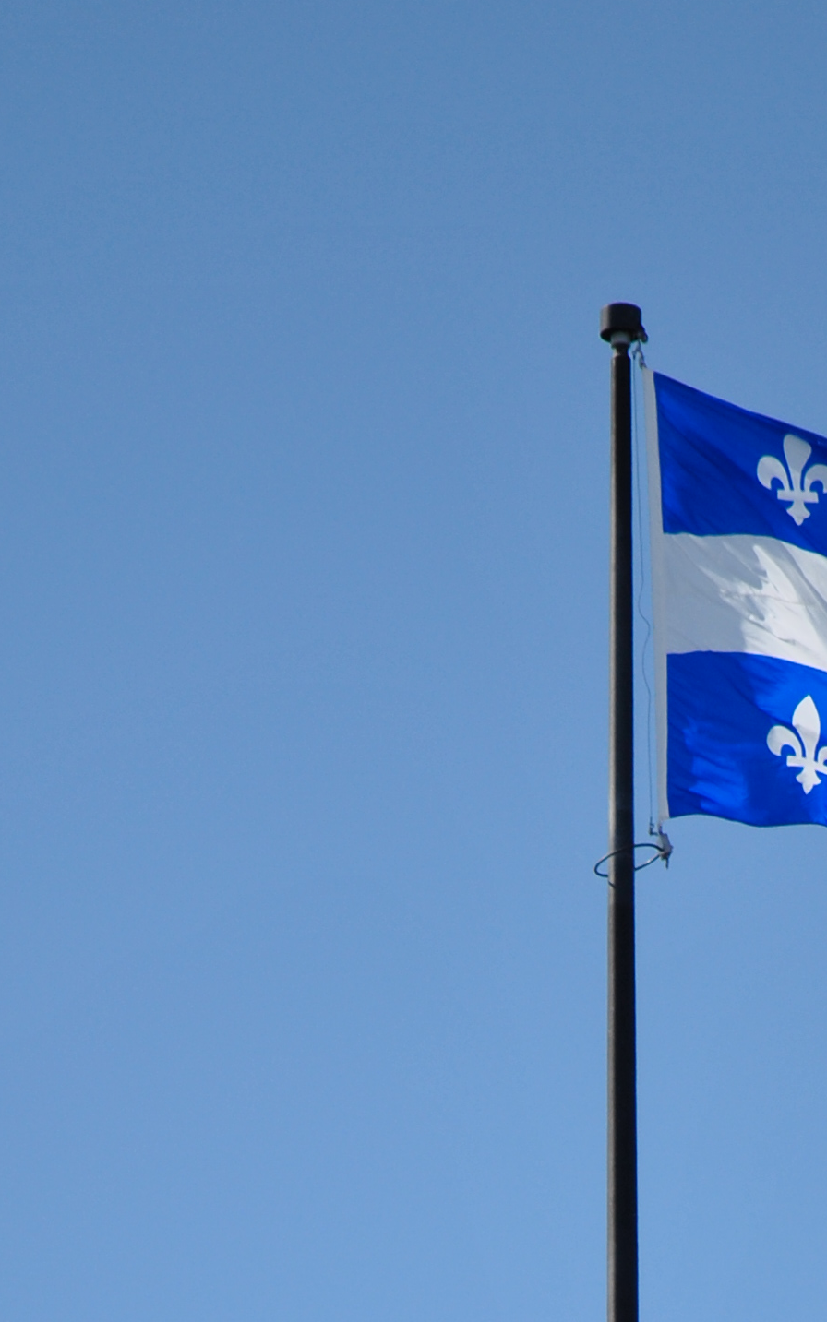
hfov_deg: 1.6
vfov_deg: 2.5
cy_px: 1602
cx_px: 623
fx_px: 29814
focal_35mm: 827
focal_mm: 200
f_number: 5.6
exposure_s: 1/640
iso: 100
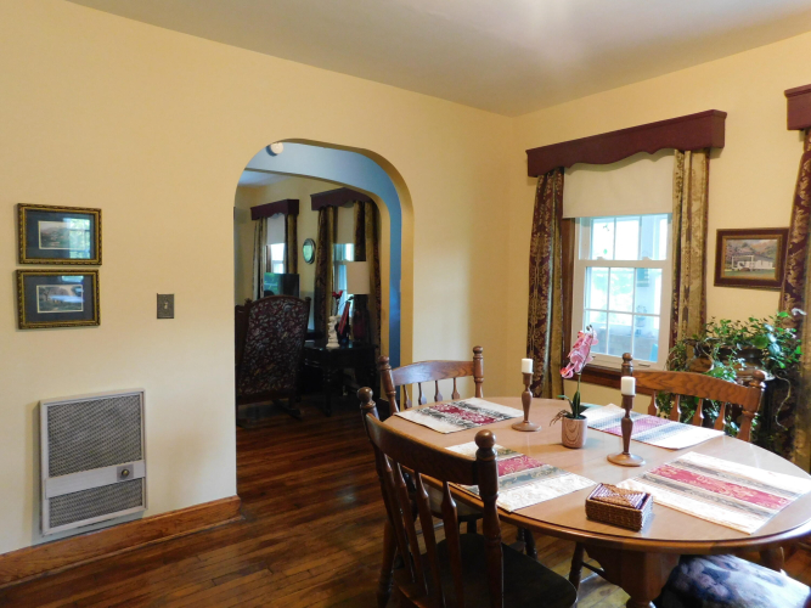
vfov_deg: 58.9
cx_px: 406
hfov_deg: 73.9
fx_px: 539
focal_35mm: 23
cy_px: 304
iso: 400
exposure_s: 1/15
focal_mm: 4
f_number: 3
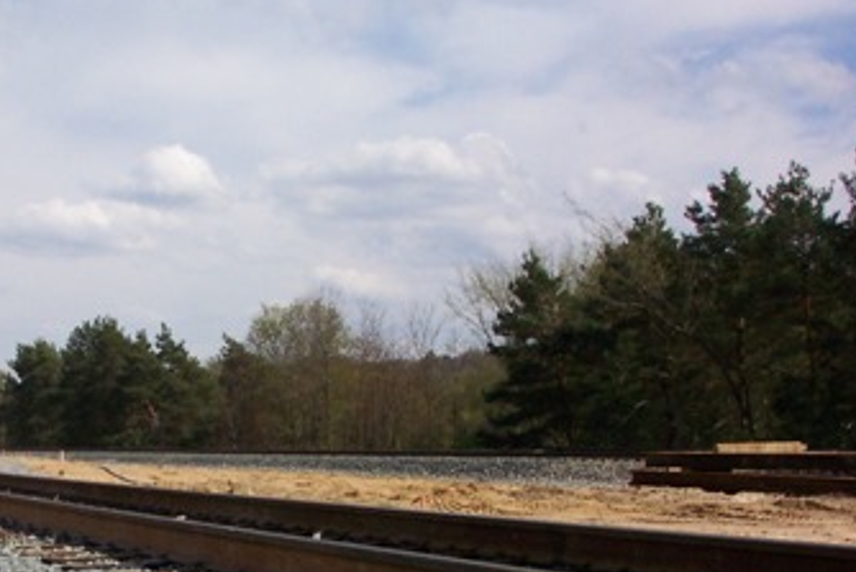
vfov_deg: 20.1
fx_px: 1594
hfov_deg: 29.1
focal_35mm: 67
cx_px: 115
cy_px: 455
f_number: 9.5
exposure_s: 1/350
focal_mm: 7.5
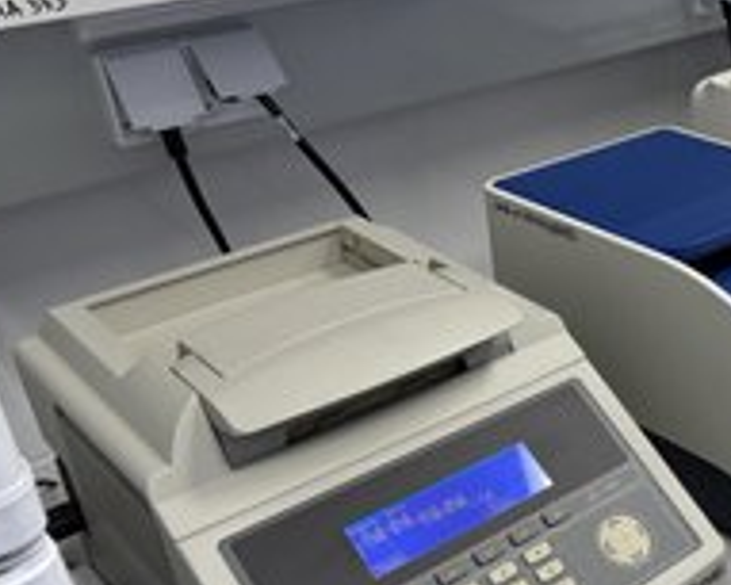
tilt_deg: -29.1
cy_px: 379
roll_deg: +0.8
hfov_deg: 34.9
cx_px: 712
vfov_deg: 30.7
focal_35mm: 49
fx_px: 1061
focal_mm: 6.76
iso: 160
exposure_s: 1/100
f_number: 1.78
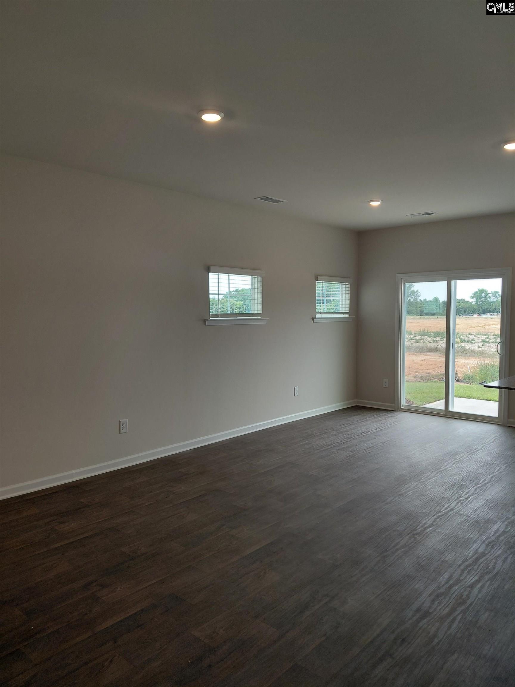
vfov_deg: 69.4
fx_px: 496
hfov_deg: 54.9
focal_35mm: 25
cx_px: 258
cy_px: 344
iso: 50
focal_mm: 4.69
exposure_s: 1/100
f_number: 1.8
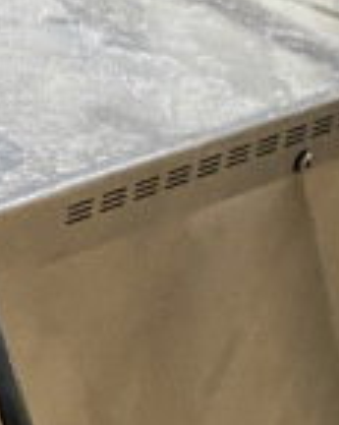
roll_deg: -7.0
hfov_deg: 10.6
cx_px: -59
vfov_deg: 11.3
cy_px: 1020
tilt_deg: -41.5
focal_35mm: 143
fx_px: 1795
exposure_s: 1/56
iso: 500
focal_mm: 4.25
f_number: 1.8
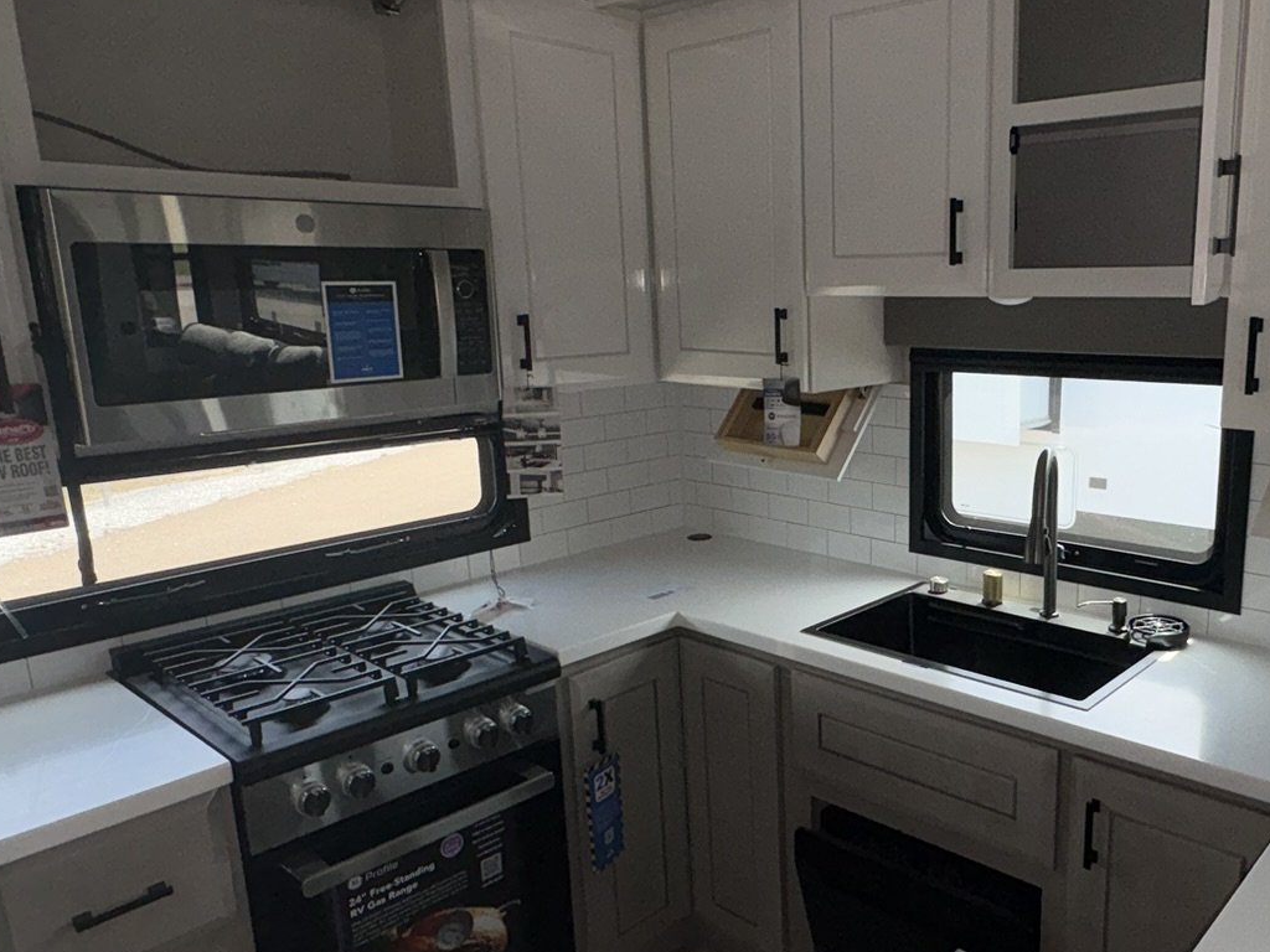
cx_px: 857
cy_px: 505
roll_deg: +0.4
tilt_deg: -11.2
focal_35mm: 28
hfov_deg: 61.7
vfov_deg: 49.7
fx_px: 1027
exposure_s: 1/122
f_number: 2.2
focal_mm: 2.22
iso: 32
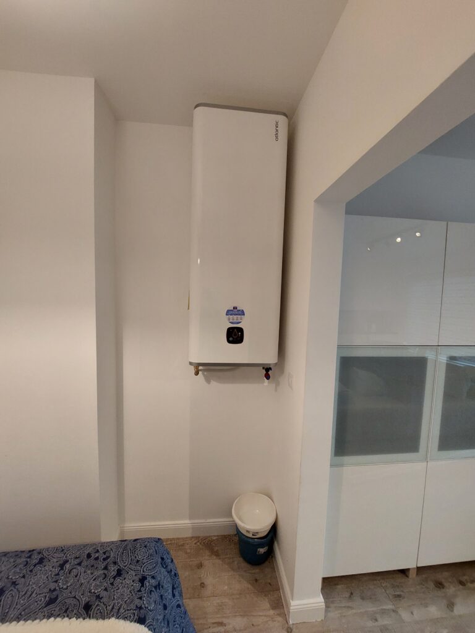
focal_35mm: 13
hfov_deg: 89.9
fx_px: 238
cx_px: 238
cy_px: 316
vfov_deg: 106.2
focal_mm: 1.74
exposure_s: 1/50
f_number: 2.2
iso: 250
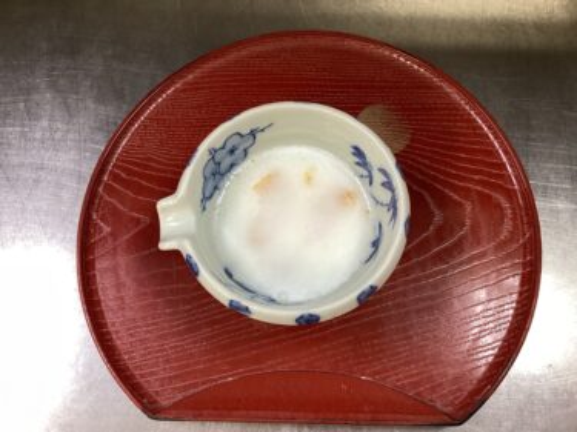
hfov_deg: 58.4
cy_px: 216
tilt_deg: -73.3
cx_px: 288
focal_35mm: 31
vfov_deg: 45.4
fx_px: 517
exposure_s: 1/60
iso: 160
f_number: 2.4
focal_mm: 3.3
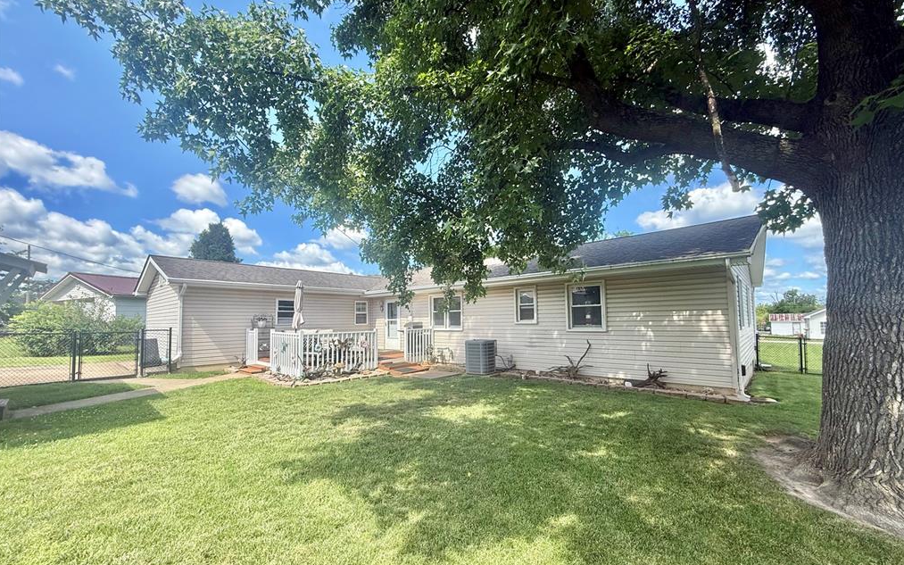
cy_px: 300
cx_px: 452
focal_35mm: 15
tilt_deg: +3.9
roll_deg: +1.1
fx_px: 370
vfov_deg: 74.7
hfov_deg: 101.5
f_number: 2.2
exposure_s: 1/864
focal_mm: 2.22
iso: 64
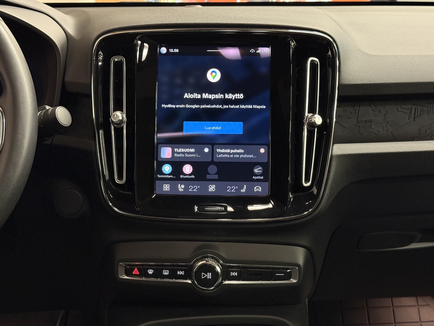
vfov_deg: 30.3
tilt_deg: -16.6
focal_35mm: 48
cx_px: 217
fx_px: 602
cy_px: 163
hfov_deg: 39.7
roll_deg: +0.3
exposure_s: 1/25
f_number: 1.78
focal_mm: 6.76
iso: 400
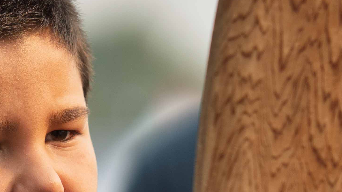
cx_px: 6
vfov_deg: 2.1
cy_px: 274
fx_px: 5260
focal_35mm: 580
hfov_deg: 3.7
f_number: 2
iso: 125
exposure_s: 1/2500
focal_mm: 85
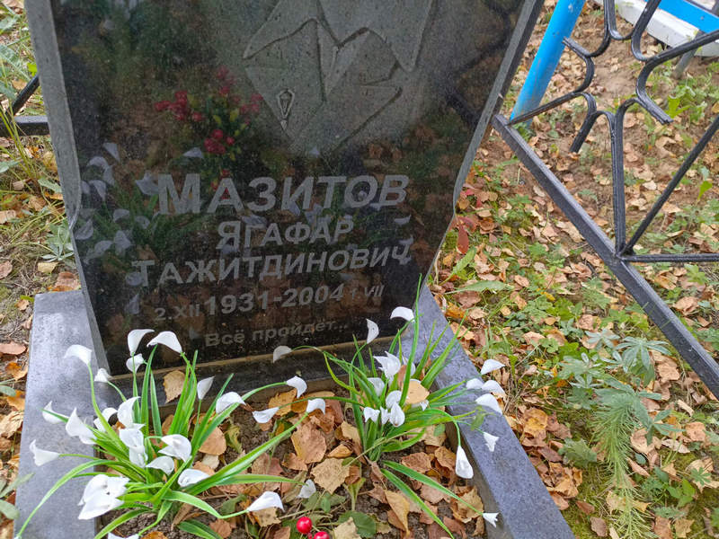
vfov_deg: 54.9
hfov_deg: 69.4
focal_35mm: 25
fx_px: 519
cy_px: 270
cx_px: 360
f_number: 1.69
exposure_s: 1/60
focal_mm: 4.76
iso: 349
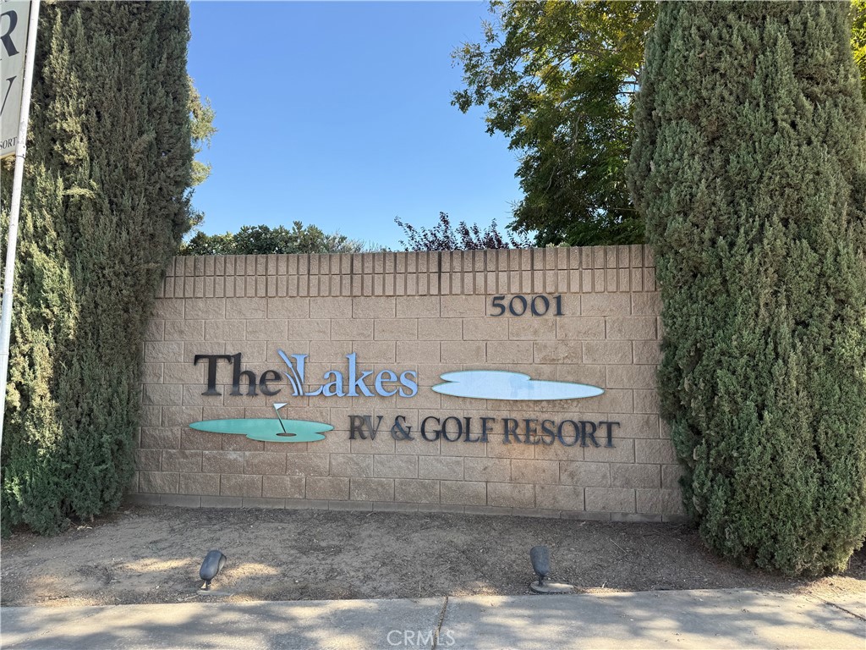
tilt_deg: +4.7
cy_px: 325
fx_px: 600
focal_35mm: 24
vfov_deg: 56.8
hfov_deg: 71.6
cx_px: 433
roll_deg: +0.0
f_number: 1.78
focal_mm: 6.76
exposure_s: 1/1464
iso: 80
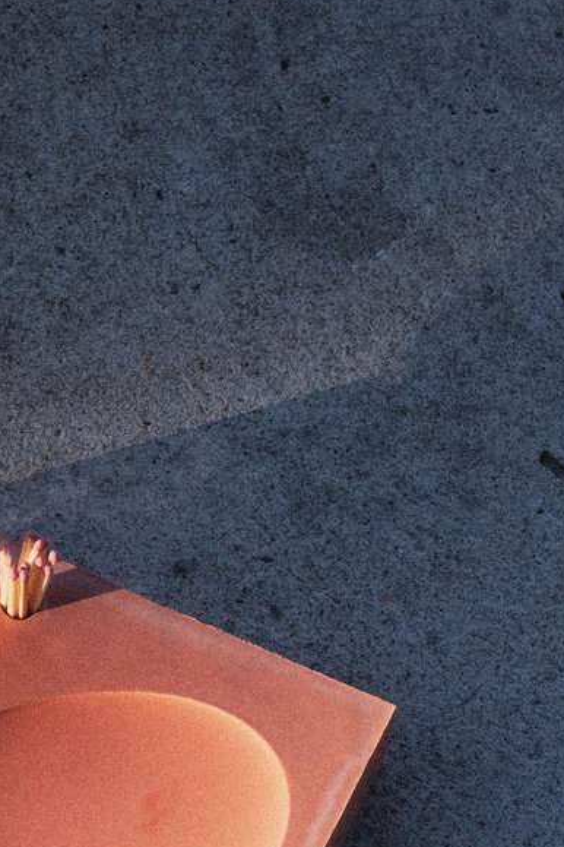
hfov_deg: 7.0
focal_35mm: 196
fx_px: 4606
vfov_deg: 10.4
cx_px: -10
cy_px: 790
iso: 100
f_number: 11
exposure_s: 1/125
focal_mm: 70
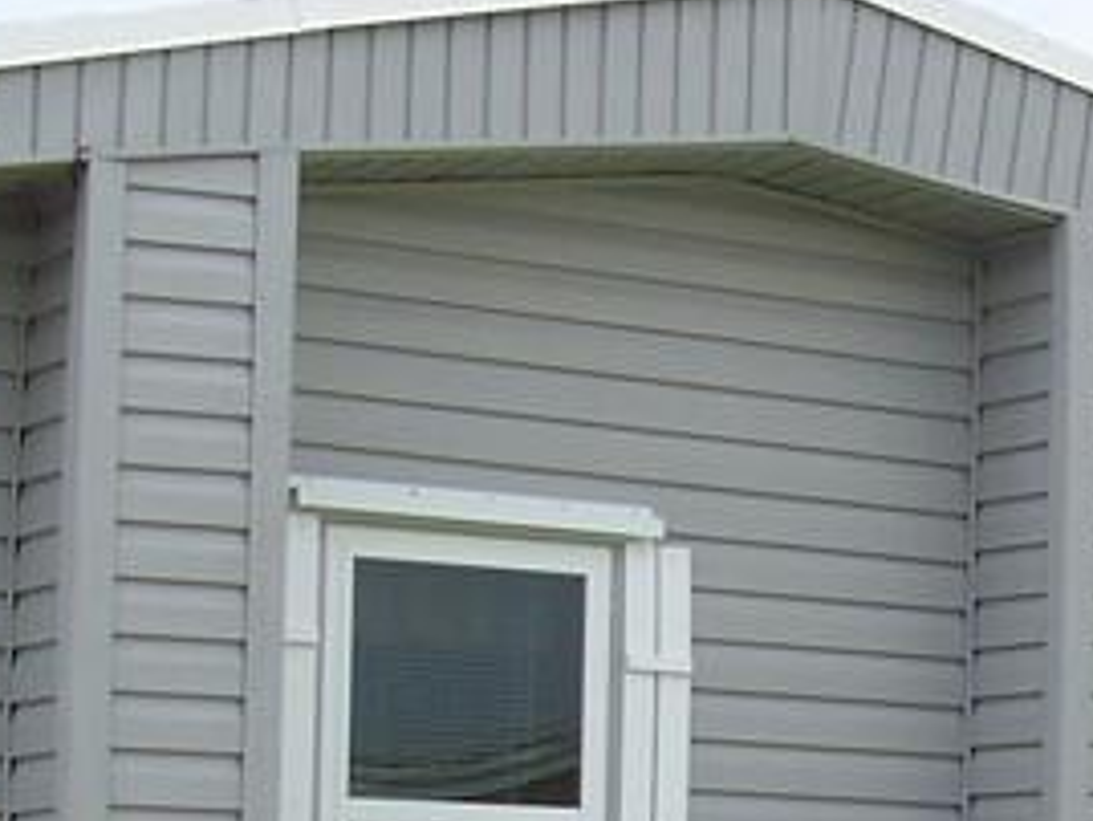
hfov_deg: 14.4
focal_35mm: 137
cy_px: 975
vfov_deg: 10.7
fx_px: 4328
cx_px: 788
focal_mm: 5.85
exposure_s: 1/800
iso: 64
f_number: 2.8
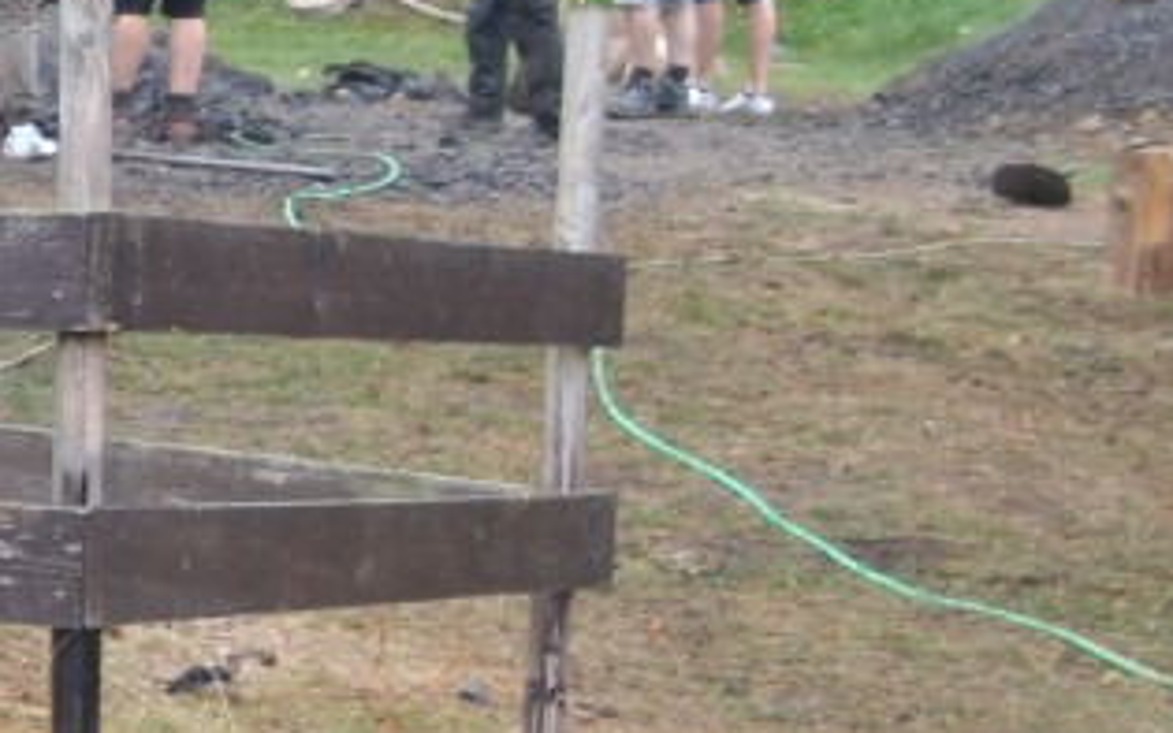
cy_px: 346
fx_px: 5020
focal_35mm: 157
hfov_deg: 10.9
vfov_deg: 8.4
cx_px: -1817
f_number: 5
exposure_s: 1/100
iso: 400
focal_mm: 20
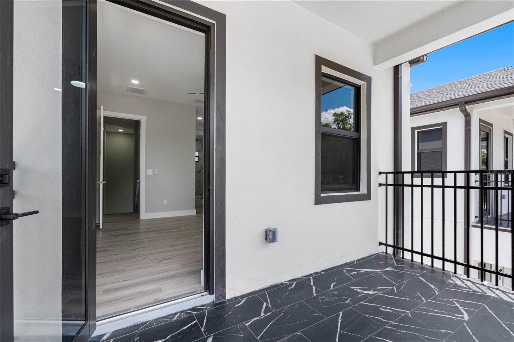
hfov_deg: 96.7
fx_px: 228
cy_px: 171
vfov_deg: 73.7
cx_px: 257
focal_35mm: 16
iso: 1600
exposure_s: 1/3200
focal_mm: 16
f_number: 11
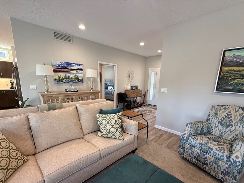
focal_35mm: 16
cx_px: 120
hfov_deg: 94.5
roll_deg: -1.3
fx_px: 113
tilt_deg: -11.2
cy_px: 104
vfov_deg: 77.7
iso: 320
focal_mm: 2.22
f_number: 2.2
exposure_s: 1/120
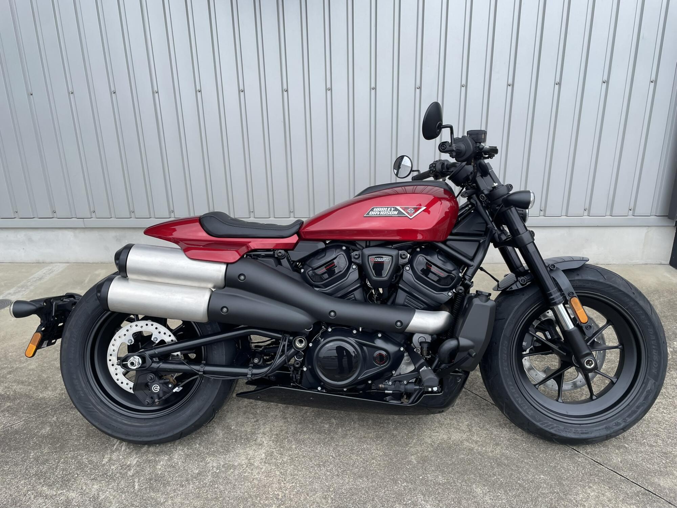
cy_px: 254
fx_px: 508
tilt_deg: -18.8
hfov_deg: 67.3
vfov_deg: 53.1
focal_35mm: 26
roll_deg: +1.5
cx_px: 338
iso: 32
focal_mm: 4.2
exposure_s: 1/1082
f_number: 1.6
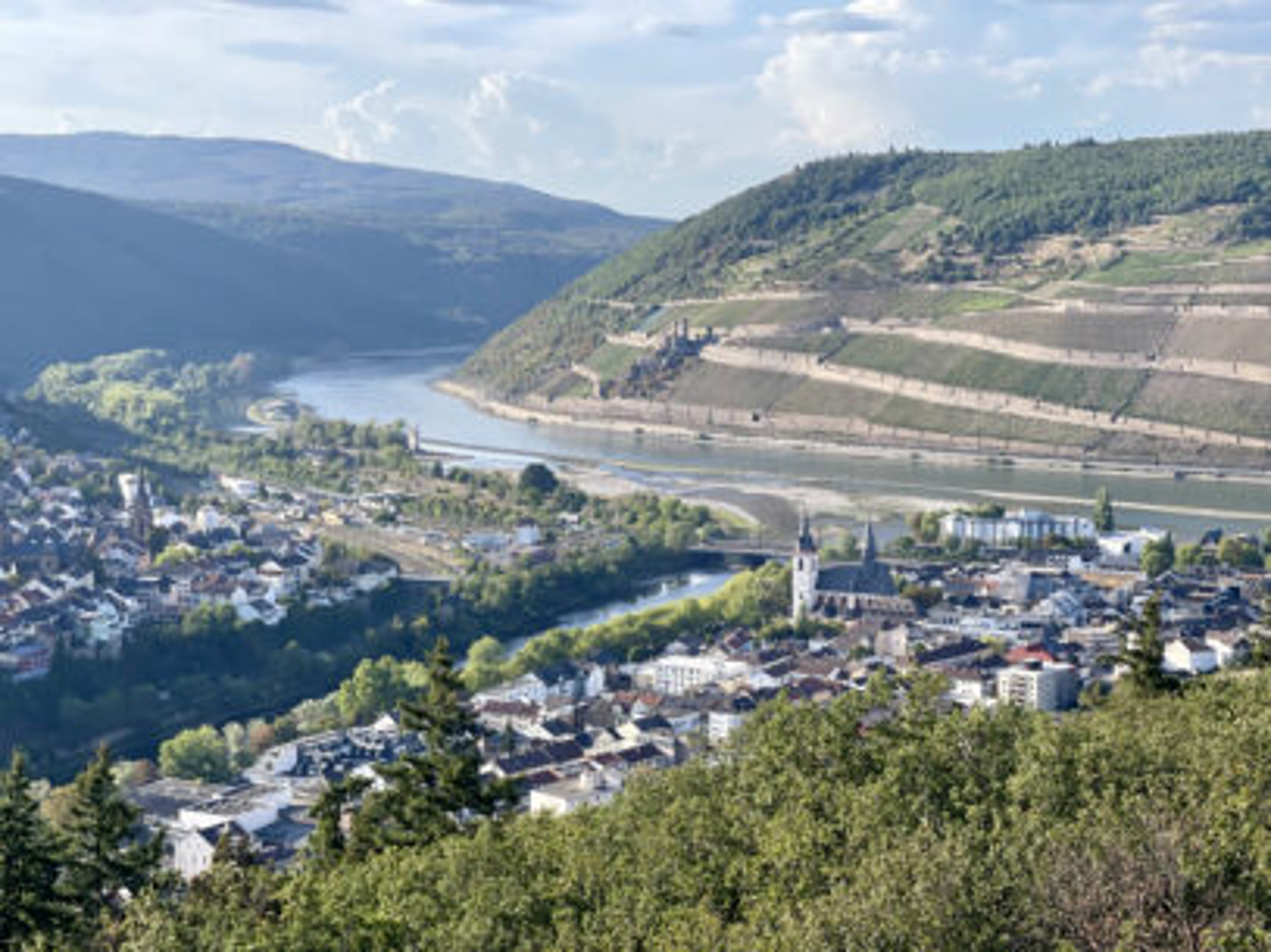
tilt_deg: -6.2
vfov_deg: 22.9
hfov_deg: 30.3
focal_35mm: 64
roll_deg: -0.8
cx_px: 636
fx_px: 2349
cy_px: 476
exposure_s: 1/645
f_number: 2.2
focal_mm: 7.5
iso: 32
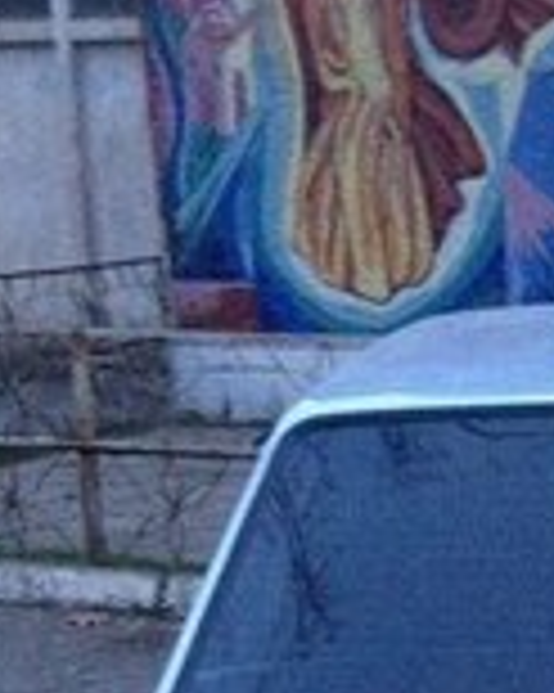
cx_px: 590
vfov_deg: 16.3
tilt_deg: -20.9
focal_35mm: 110
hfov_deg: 13.7
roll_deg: +1.3
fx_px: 2257
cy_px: 950
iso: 320
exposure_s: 1/20
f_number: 2.4
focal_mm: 4.28
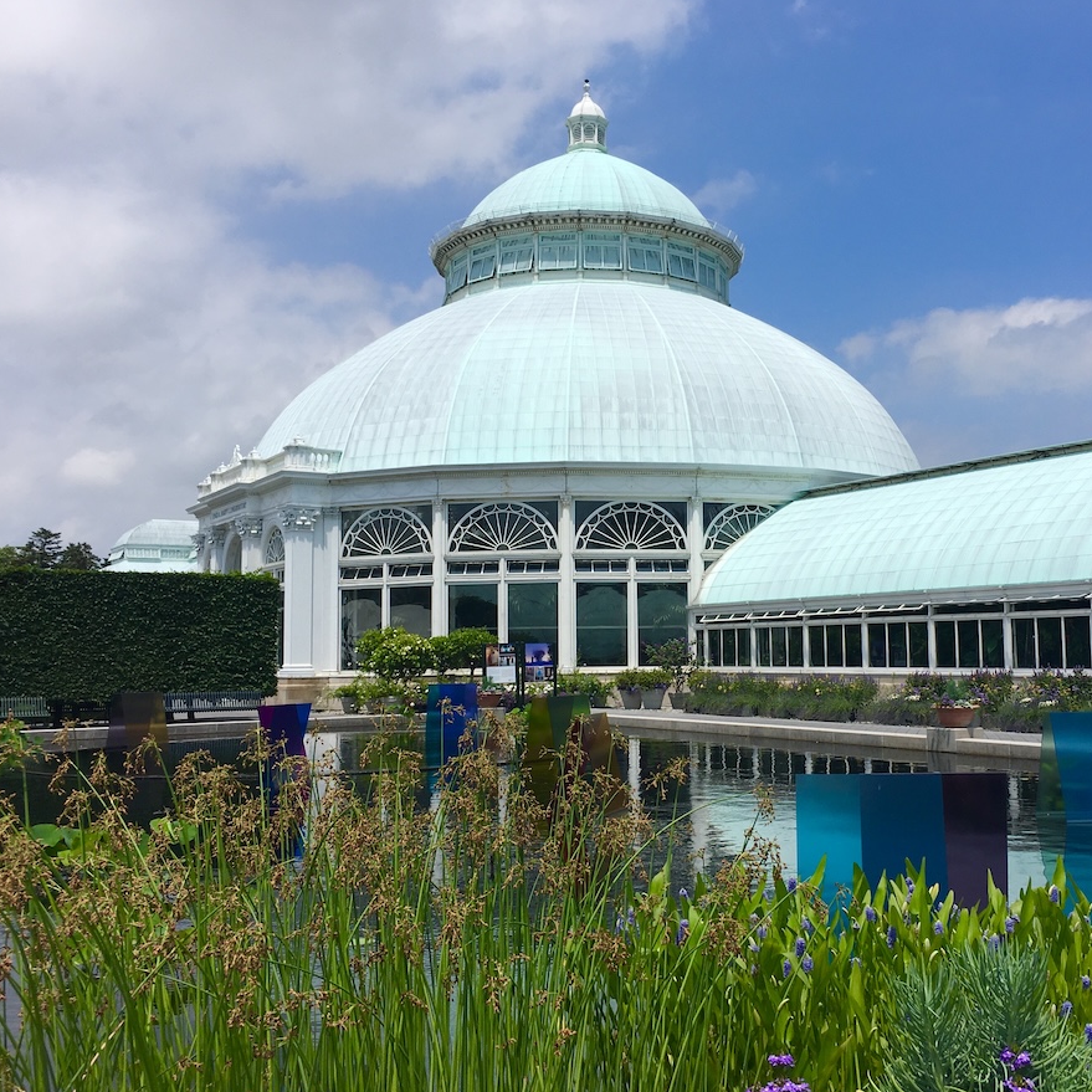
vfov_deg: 47.2
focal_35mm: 35
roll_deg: -0.6
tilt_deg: +4.4
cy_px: 547
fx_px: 1249
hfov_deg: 46.8
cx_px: 682
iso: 25
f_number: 2.2
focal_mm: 4.15
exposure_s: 1/2747
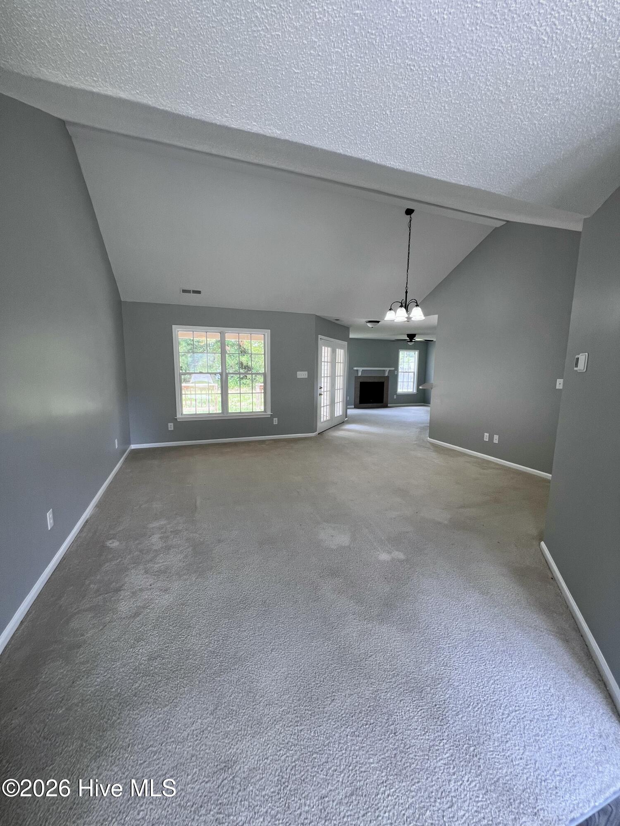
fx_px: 310
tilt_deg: -7.4
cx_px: 310
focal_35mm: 13
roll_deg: -0.8
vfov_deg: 106.2
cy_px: 413
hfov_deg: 89.9
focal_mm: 1.57
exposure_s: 1/99
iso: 80
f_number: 1.8
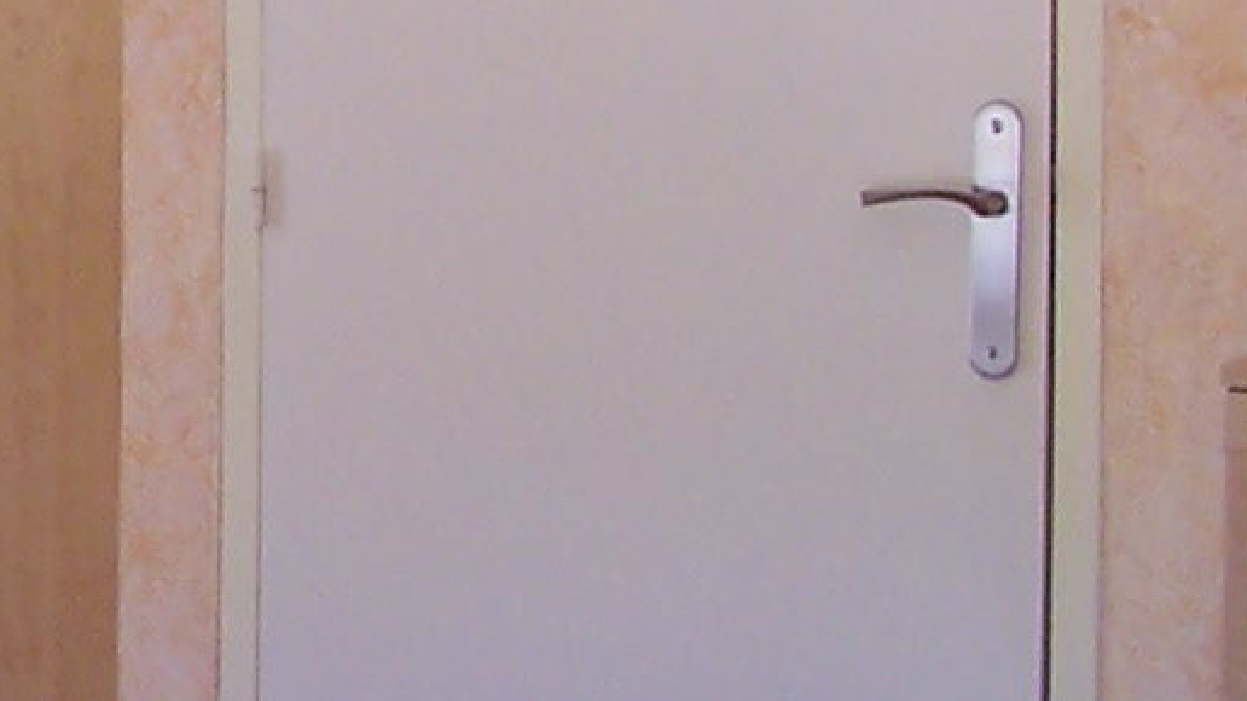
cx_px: -962
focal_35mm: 185
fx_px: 6116
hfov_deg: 10.9
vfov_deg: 6.5
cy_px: -157
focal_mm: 6.3
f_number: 2.8
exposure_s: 1/30
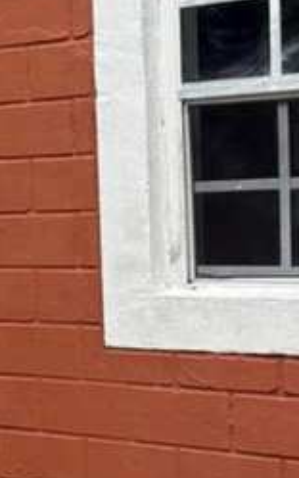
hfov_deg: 10.8
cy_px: 296
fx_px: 1536
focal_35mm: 118
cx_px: -96
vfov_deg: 17.6
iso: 64
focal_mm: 5.96
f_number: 1.6
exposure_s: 1/1099
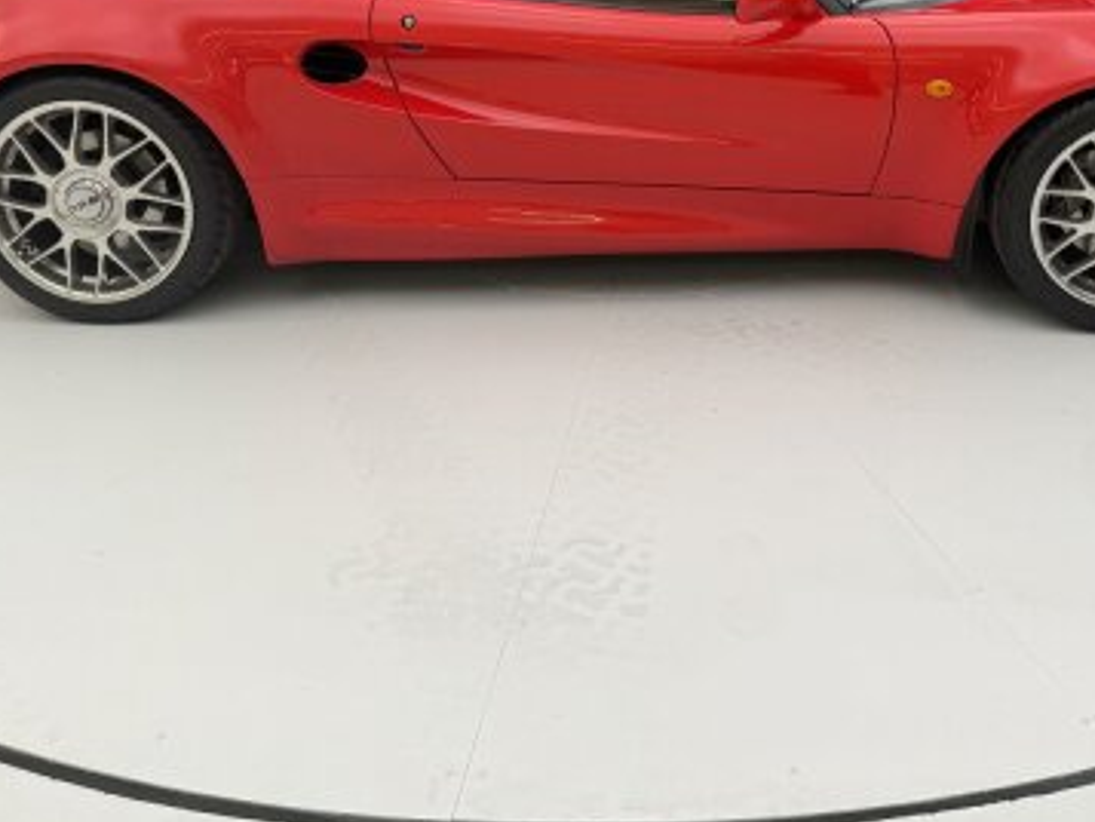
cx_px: 669
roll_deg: +0.0
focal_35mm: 43
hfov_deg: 43.6
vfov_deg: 32.6
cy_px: 150
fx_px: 1361
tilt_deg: -17.4
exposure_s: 1/100
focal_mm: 6.76
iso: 100
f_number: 1.78
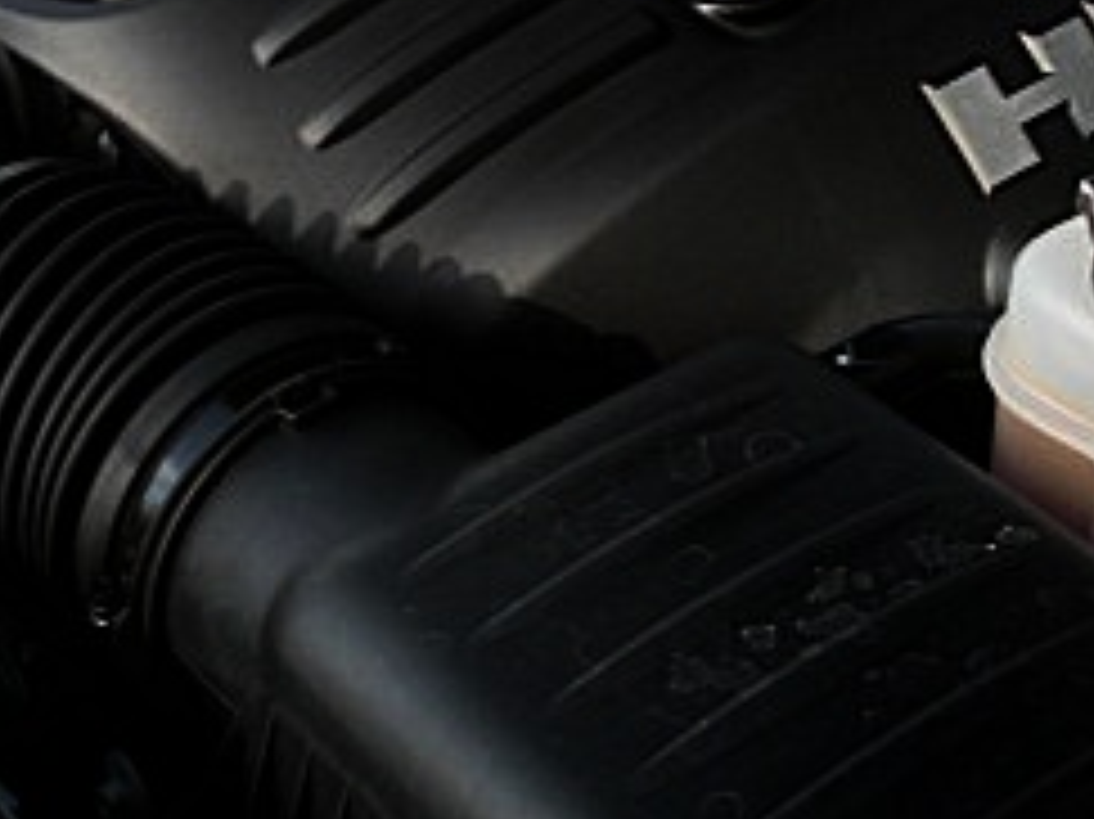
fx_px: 3001
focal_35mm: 95
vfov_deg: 15.5
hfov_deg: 20.7
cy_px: 216
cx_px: 563
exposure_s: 1/125
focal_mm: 6.3
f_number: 2.8
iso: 50
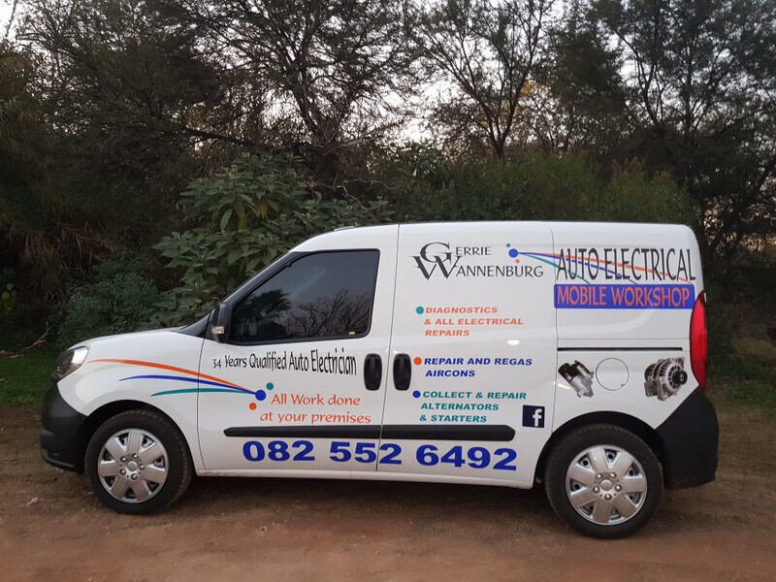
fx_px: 583
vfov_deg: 53.1
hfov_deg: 67.3
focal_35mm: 26
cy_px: 291
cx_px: 388
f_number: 1.7
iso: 200
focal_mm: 4.3
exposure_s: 1/15
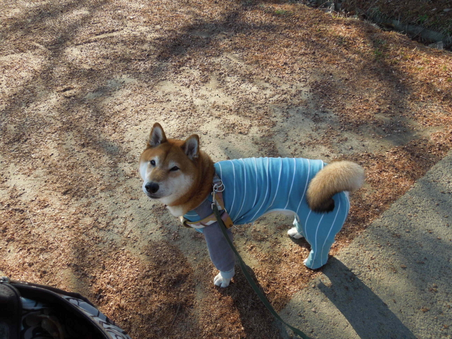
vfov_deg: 54.9
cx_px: 226
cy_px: 170
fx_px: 326
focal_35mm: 25
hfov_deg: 69.4
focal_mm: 4.5
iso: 100
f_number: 3.3
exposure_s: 1/250
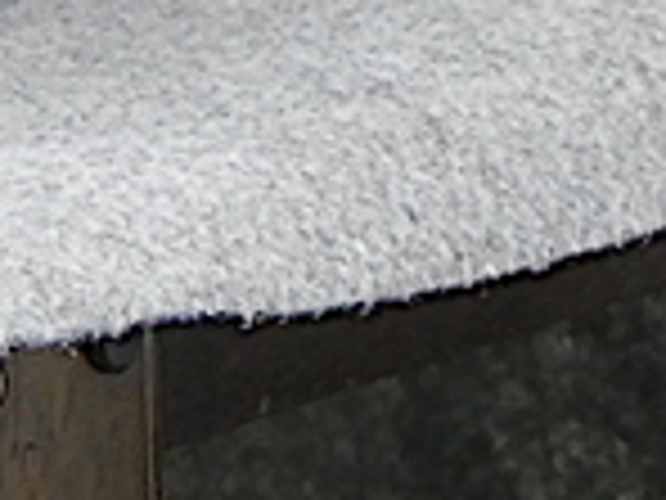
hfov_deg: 3.4
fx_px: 11217
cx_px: -842
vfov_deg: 2.5
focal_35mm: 583
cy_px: -658
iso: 200
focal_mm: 16.1
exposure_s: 1/6
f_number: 4.9
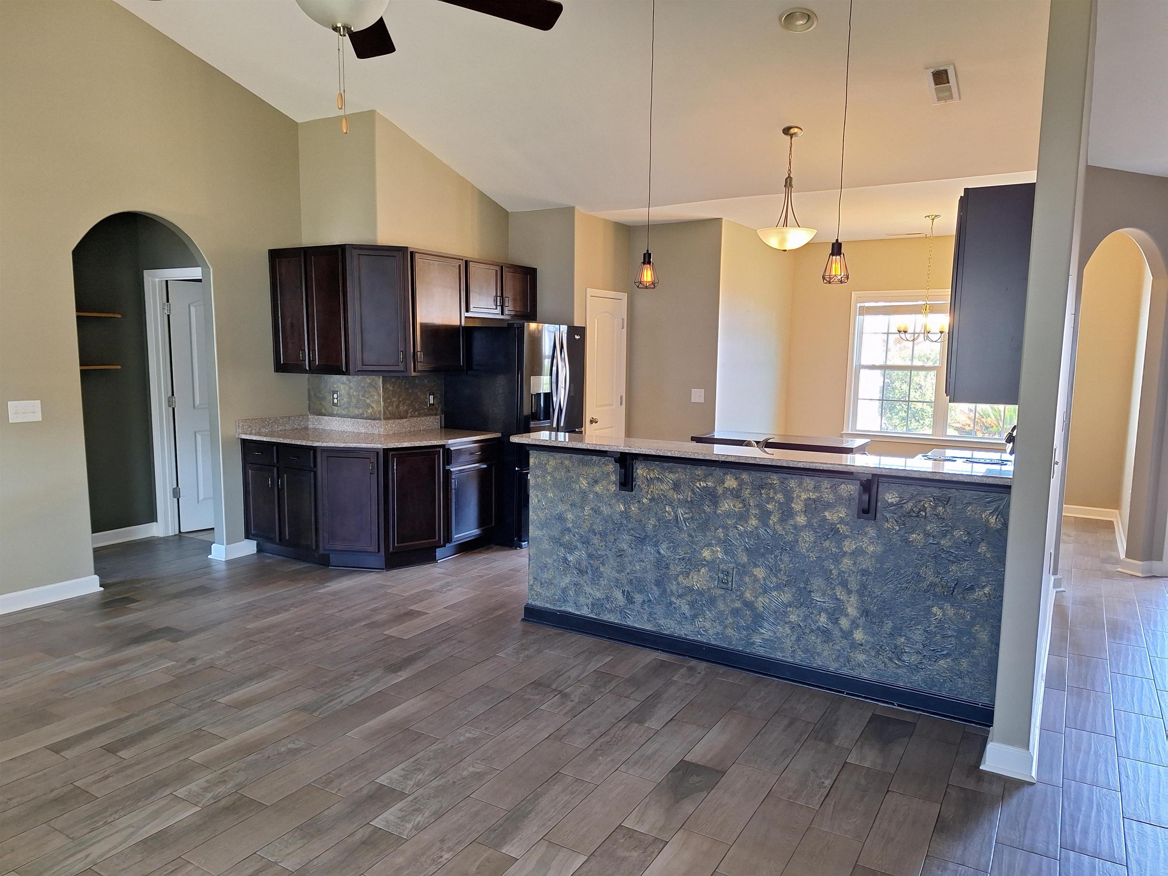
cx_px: 584
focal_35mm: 23
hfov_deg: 73.9
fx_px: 776
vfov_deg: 58.9
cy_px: 438
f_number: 1.8
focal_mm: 5.54
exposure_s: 1/40
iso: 125
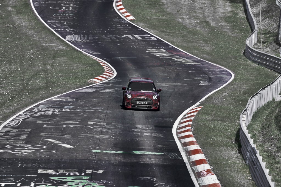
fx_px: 3122
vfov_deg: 3.4
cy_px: 94
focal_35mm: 400
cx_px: 140
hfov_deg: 5.2
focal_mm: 400
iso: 400
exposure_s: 1/3200
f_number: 5.6
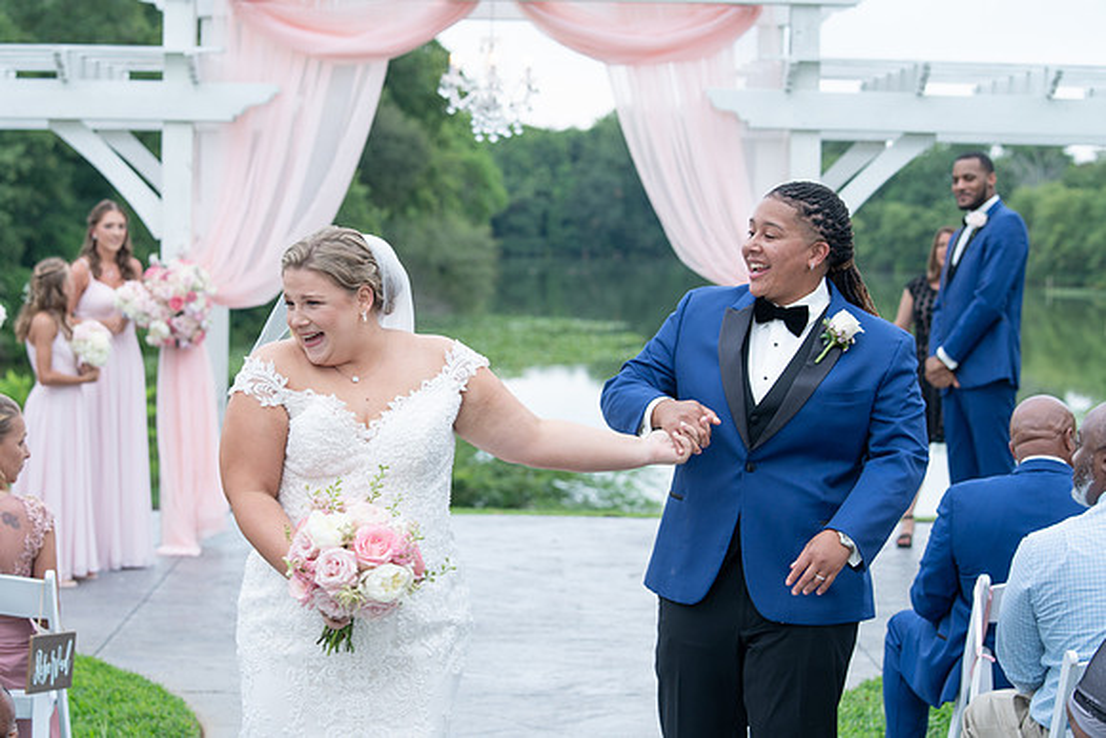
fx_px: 2659
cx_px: 484
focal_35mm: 87
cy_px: 402
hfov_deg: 23.5
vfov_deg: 15.8
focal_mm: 70
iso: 160
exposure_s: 1/200
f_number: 4
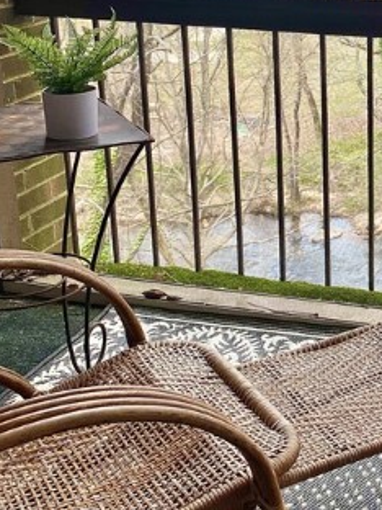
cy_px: 93
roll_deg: -0.4
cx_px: 441
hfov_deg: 21.5
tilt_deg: -14.1
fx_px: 942
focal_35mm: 64
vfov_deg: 29.5
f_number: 1.8
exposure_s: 1/606
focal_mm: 4.25
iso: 32
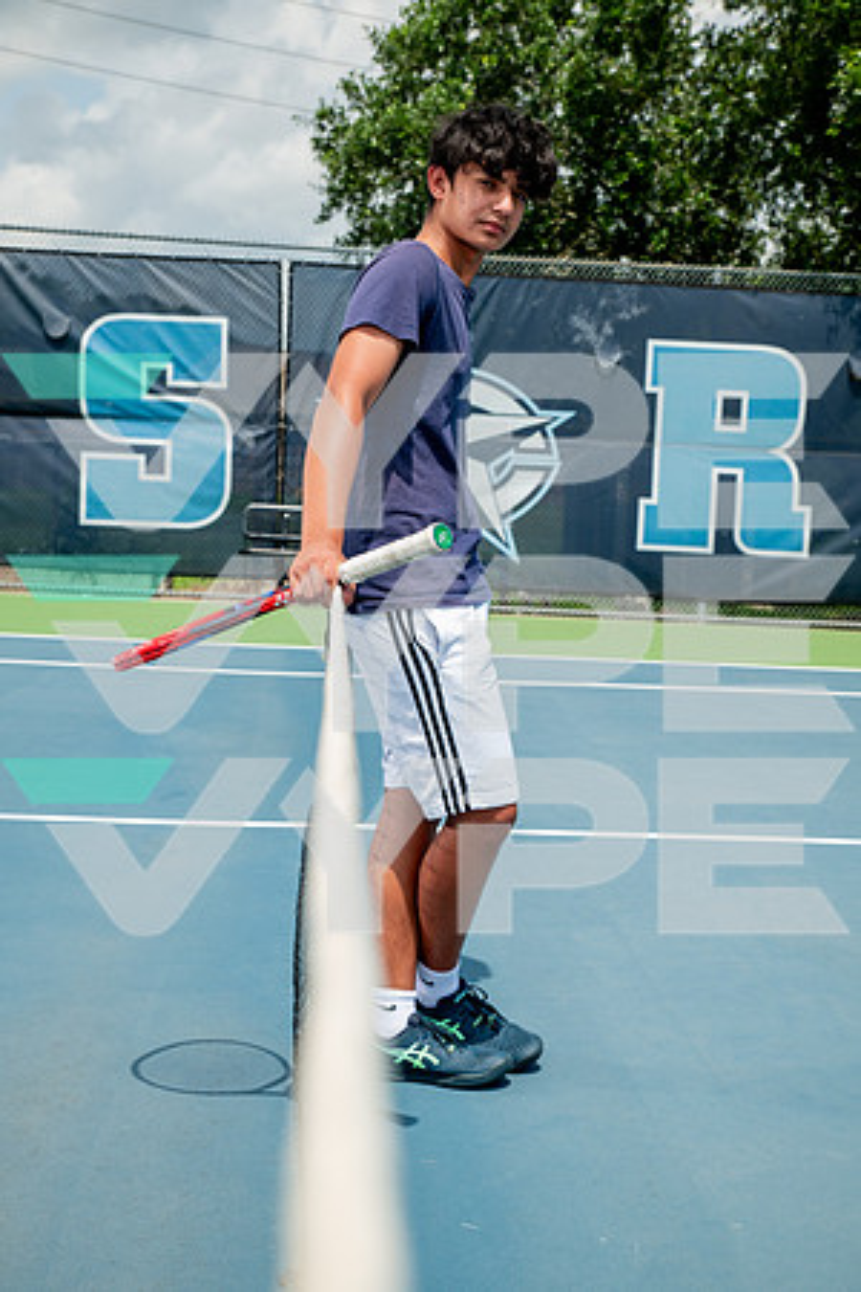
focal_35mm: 48
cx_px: 430
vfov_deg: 41.1
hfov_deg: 28.1
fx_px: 1722
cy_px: 646
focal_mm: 48
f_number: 7.1
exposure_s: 1/400
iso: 125
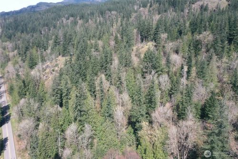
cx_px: 119
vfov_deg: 46.4
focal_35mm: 28
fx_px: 185
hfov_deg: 65.5
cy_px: 80
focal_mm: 10.26
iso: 3200
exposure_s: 1/3200
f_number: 7.1
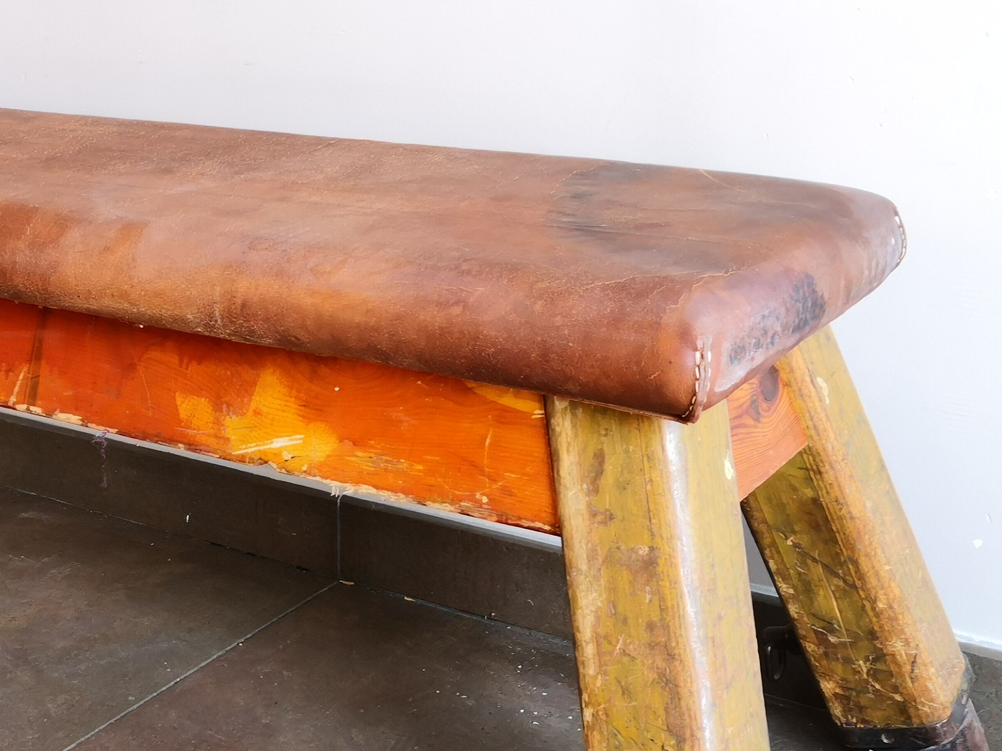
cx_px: 233
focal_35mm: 57
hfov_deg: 33.0
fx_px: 1650
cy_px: 442
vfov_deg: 25.6
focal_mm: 3.95
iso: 160
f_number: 1.6
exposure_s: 1/50
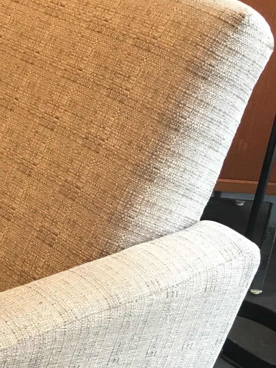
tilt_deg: -35.7
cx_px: -97
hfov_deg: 16.1
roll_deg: -0.2
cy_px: 324
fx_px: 914
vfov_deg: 22.3
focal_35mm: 86
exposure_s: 1/33
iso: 100
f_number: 2.2
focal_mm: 4.15
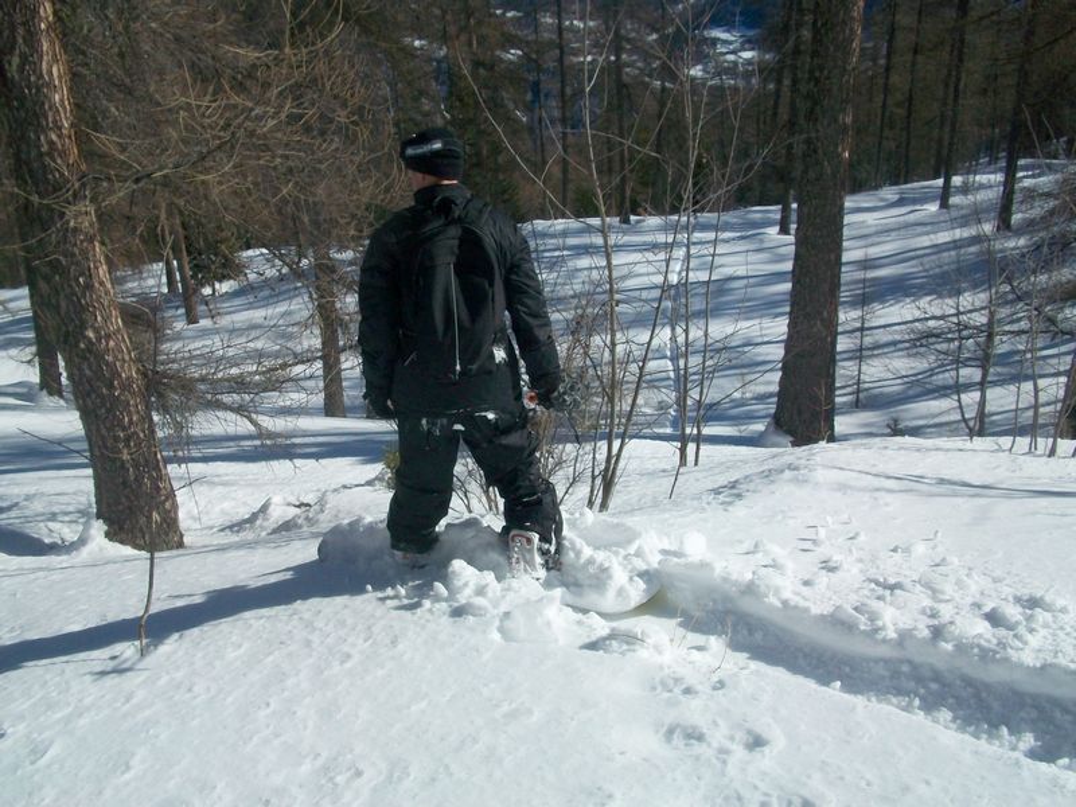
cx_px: 538
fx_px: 1057
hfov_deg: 54.0
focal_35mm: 34
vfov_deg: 41.8
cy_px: 404
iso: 80
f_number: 5.5
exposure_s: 1/1000
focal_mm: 5.7
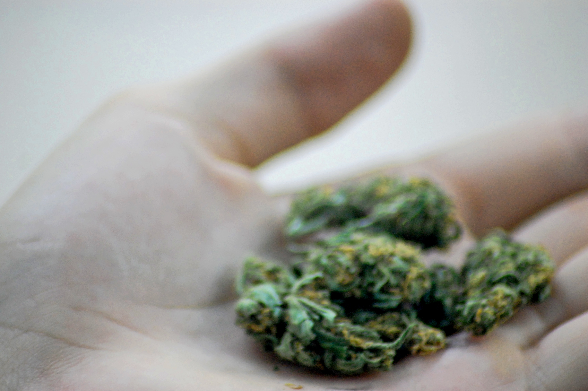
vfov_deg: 4.9
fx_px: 4528
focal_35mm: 278
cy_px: 196
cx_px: 294
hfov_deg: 7.4
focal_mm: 185
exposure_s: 1/125
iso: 1100
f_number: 4.8
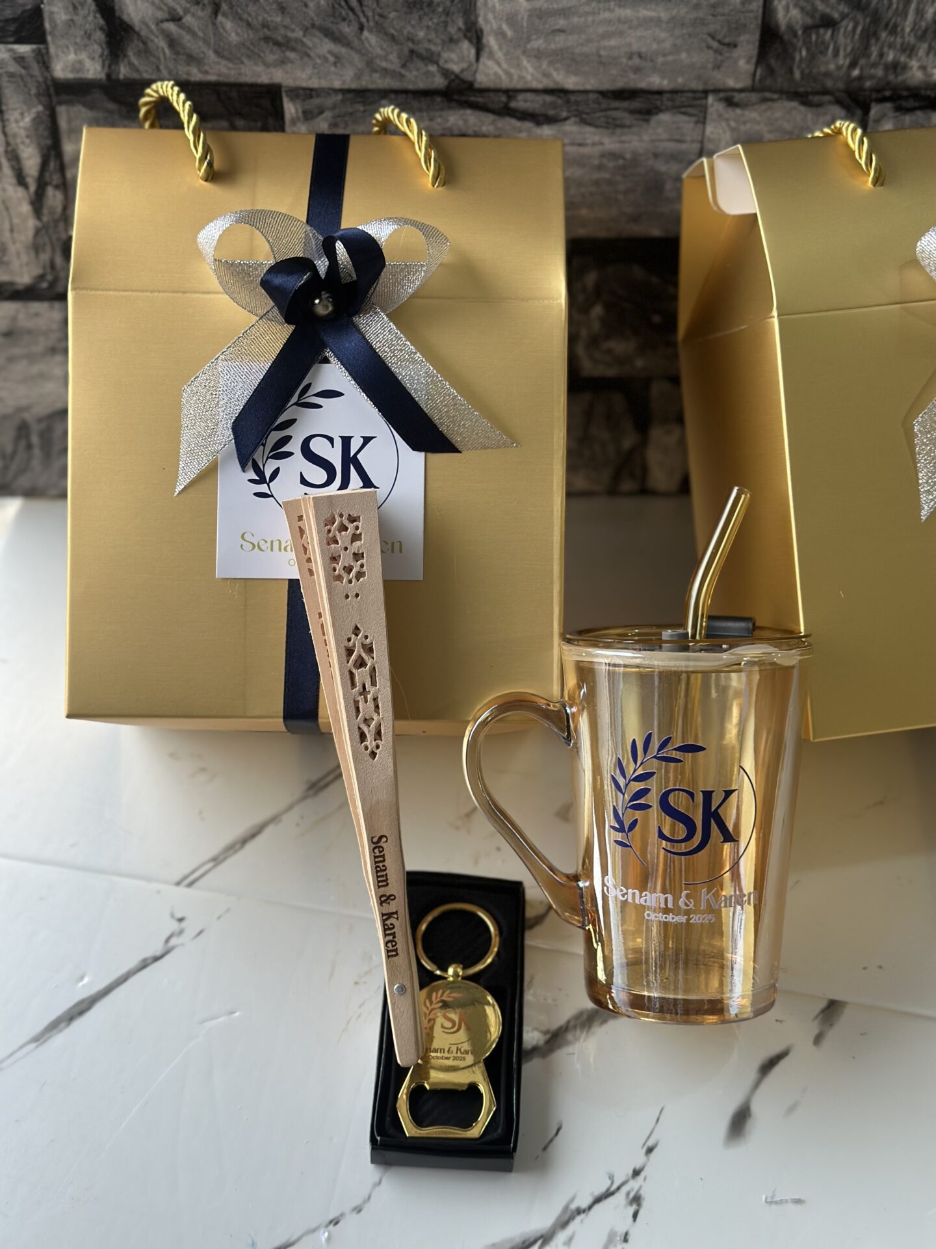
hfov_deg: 30.3
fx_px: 1731
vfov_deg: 39.7
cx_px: 468
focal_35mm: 48
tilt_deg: -48.3
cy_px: 624
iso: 80
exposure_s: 1/127
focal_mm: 6.86
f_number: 1.78
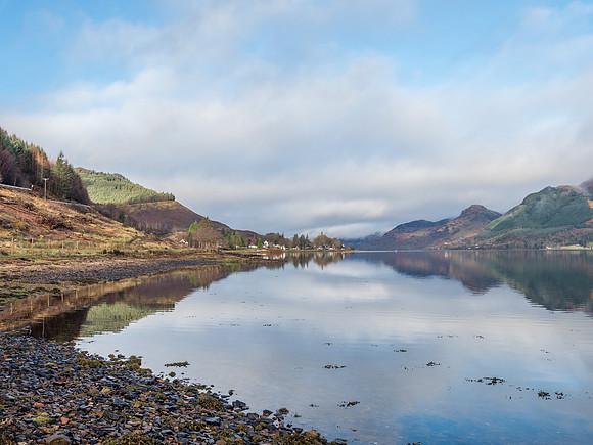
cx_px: 296
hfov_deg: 54.0
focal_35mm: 34
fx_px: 582
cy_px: 222
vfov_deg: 41.8
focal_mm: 17
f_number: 7.1
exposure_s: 1/200
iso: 200
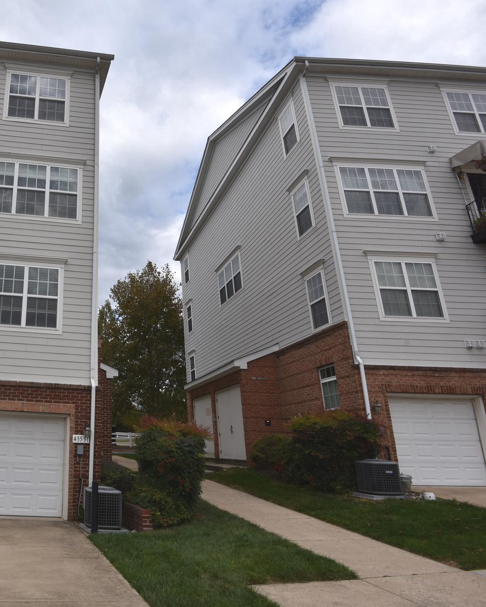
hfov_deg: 52.8
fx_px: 414
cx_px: 41
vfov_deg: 72.6
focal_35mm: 23
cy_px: 302
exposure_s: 1/200
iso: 100
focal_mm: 16
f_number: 9
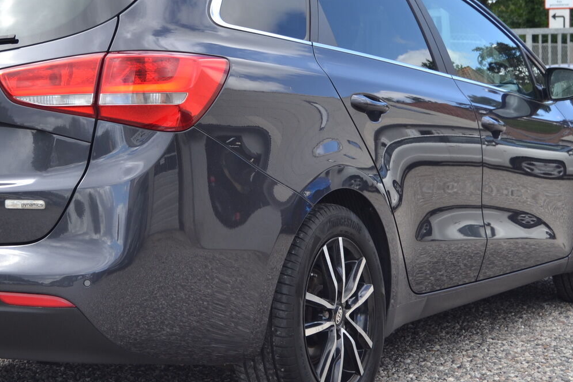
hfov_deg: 23.2
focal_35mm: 87
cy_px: 178
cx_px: 175
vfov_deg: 15.7
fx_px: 1385
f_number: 5.6
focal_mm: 30
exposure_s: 1/125
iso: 100
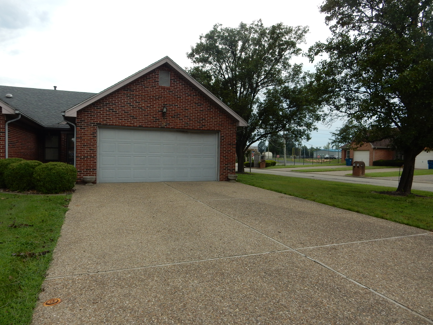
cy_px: 162
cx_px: 216
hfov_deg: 69.4
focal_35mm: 25
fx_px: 313
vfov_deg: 54.9
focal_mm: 4.5
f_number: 3.7
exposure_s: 1/500
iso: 125
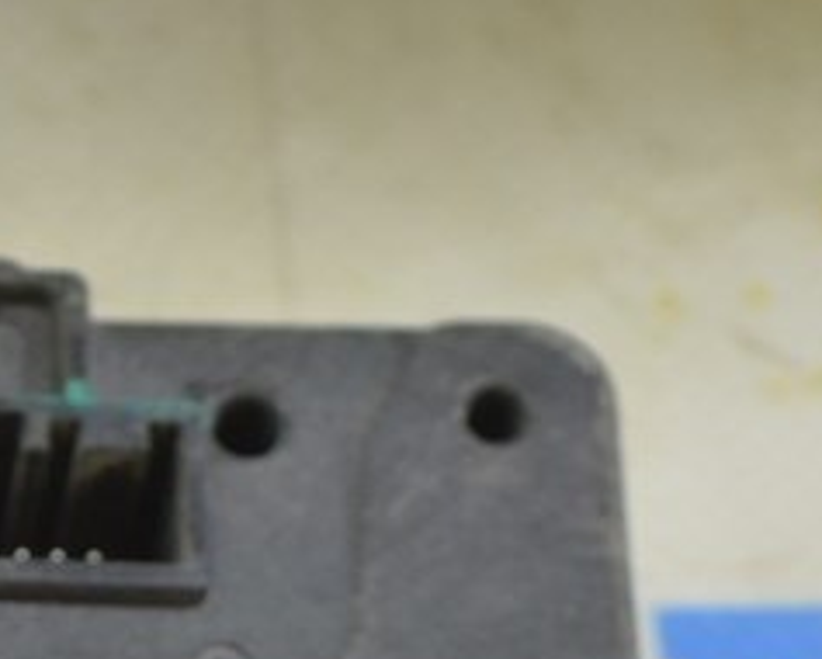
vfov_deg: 5.5
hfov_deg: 6.8
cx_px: -597
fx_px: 6793
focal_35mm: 279
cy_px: 1171
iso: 400
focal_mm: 46
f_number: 5.6
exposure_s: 1/20
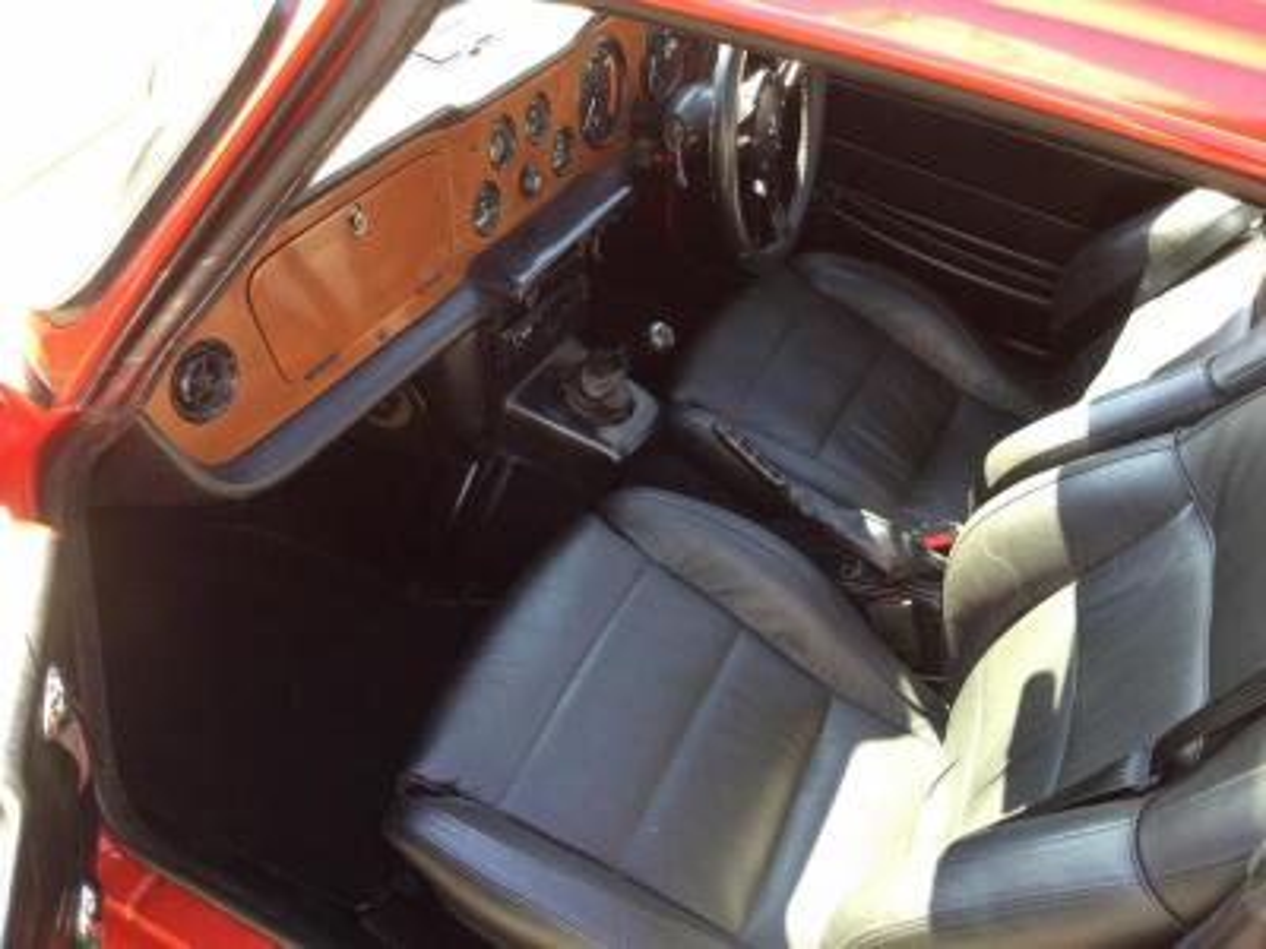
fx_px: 1134
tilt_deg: -40.2
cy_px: 474
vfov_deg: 45.4
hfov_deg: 58.4
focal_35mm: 31
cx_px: 633
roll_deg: -5.6
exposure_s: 1/33
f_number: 2.4
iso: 25
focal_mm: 3.3
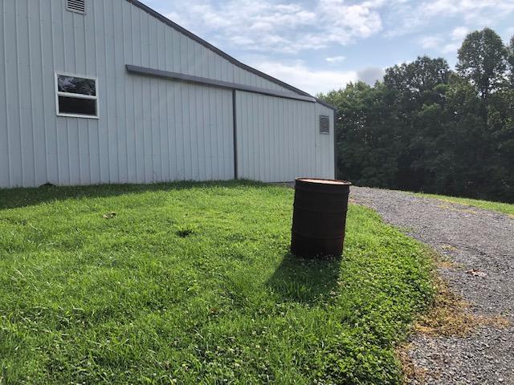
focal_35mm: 28
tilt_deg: -1.5
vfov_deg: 49.7
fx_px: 416
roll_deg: +0.4
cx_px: 257
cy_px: 192
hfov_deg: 63.4
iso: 20
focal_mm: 4
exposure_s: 1/1372
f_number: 1.8
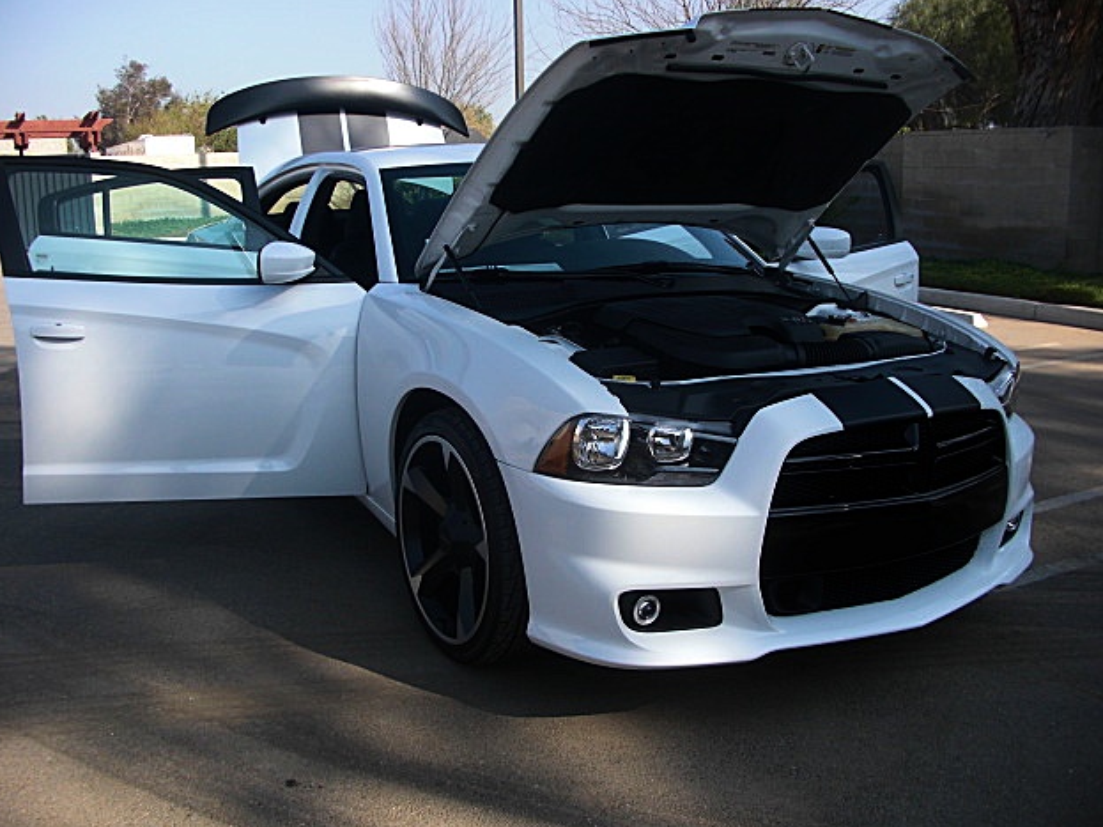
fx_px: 1179
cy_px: 411
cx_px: 538
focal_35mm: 37
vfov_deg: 38.7
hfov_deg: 50.1
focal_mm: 6.3
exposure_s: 1/640
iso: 50
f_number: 2.8
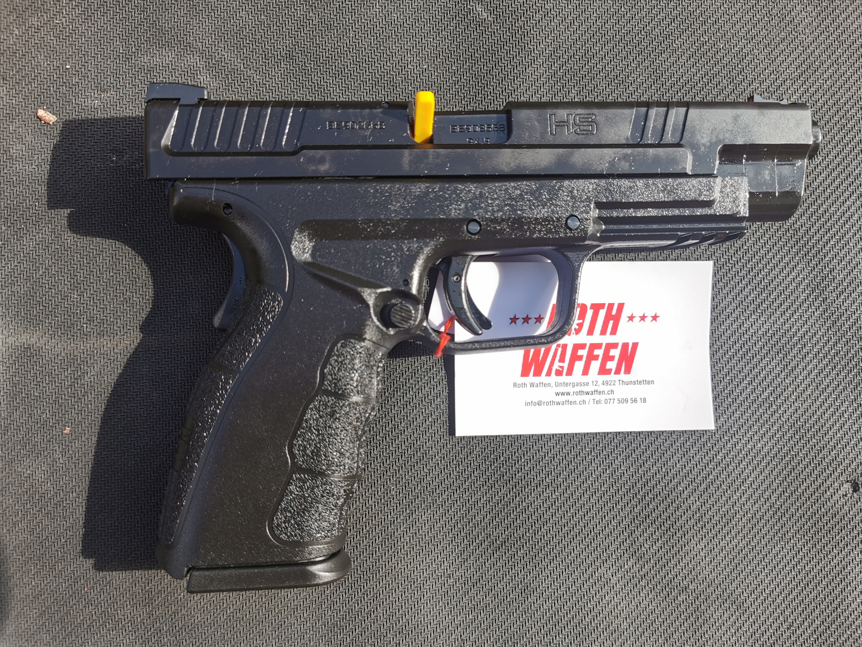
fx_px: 672
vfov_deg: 51.4
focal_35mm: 27
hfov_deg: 65.3
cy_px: 324
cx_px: 431
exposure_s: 1/502
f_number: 1.6
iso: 50
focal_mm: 5.56
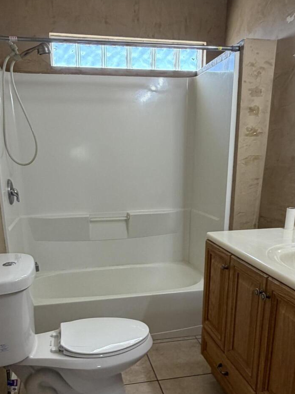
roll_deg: +1.0
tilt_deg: -15.9
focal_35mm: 30
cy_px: 261
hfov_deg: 46.7
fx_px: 341
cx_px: 131
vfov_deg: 58.7
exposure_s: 1/120
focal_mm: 2.22
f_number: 2.2
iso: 200
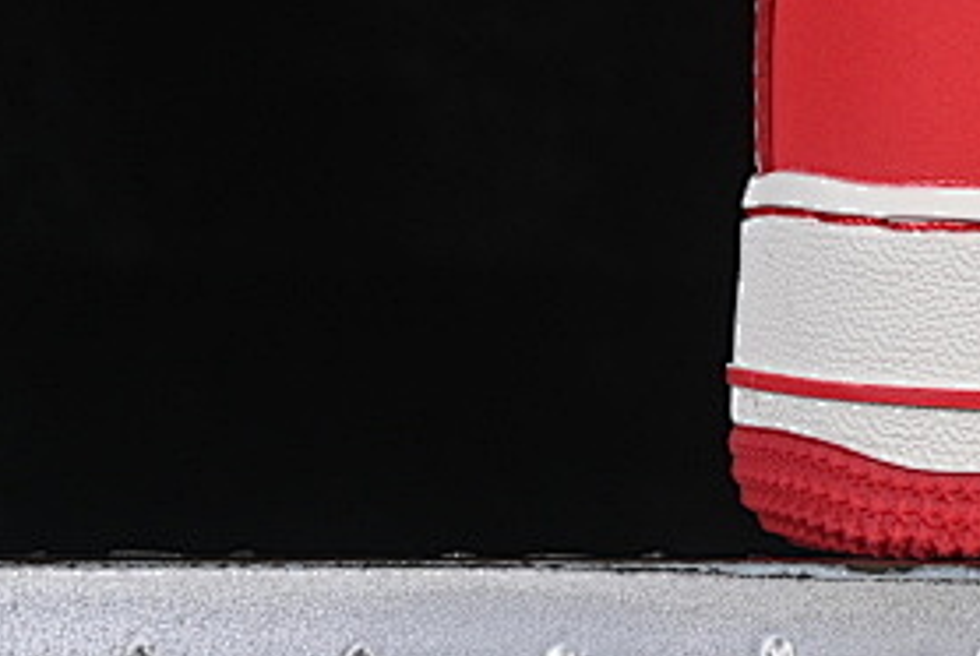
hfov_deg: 6.9
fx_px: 7930
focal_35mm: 291
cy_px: -233
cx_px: 1879
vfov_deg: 4.7
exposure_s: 1/80
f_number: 8
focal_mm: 50
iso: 160
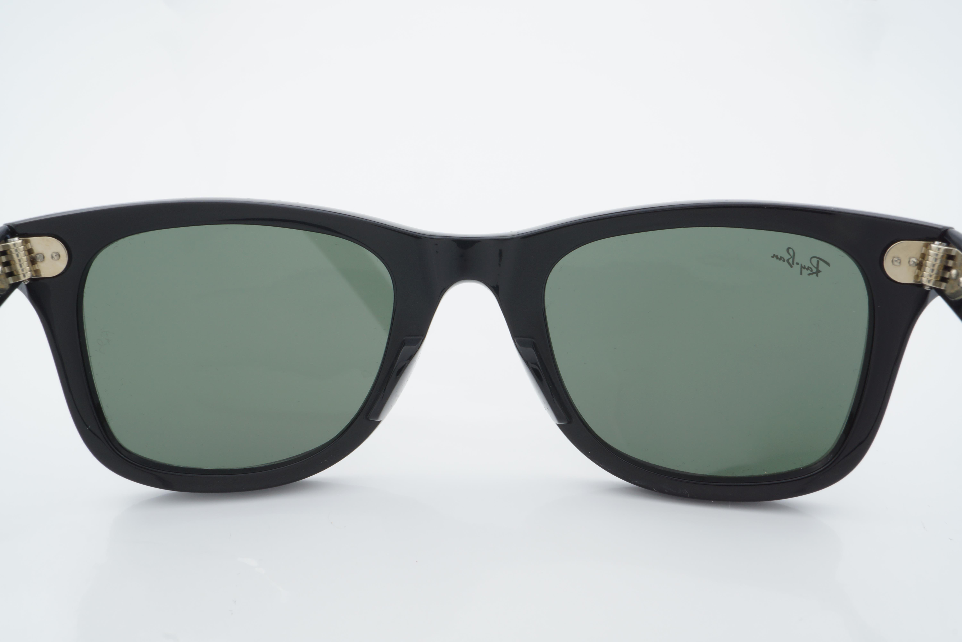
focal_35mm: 33
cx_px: 481
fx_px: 882
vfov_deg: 40.0
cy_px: 321
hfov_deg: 57.2
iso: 100
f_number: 22
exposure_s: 1/4
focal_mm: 22
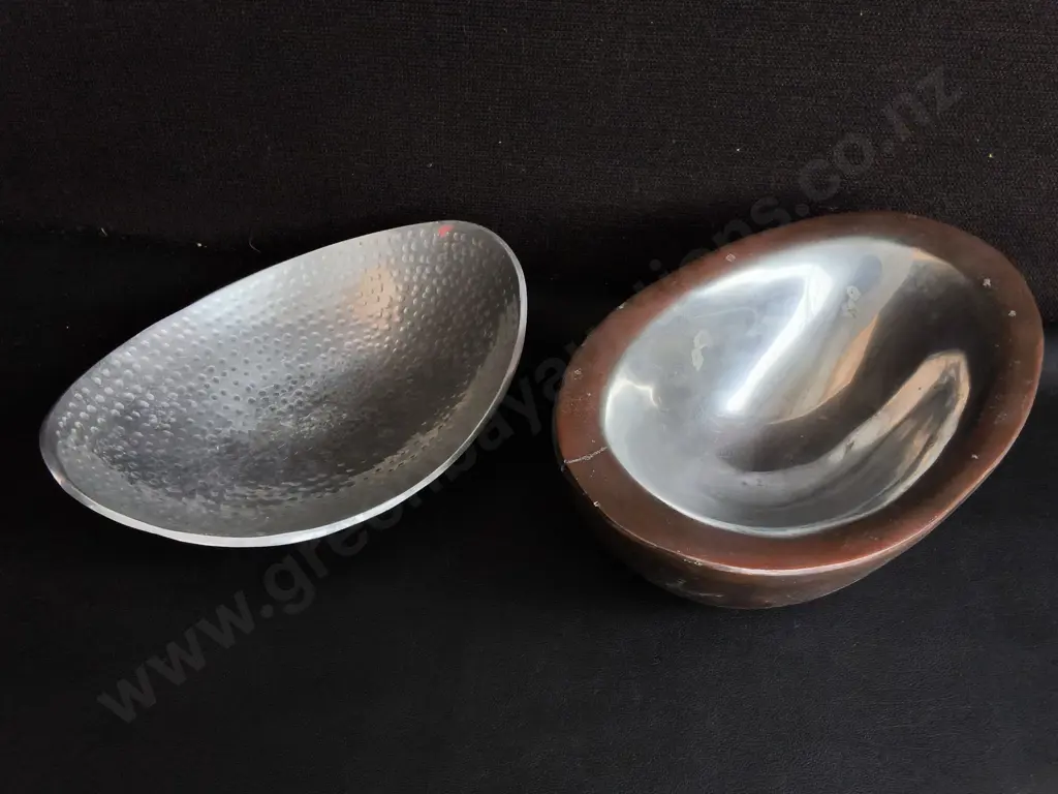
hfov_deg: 65.3
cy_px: 397
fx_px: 825
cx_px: 529
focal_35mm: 27
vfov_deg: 51.4
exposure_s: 1/100
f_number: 2
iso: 160
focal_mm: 2.87
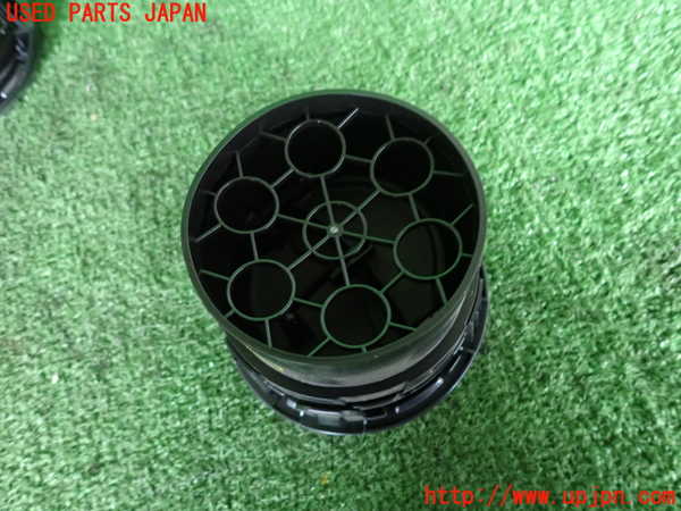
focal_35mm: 25
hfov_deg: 69.4
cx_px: 340
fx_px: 492
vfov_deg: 54.9
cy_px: 256
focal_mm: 4.5
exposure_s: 1/30
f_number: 2
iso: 400
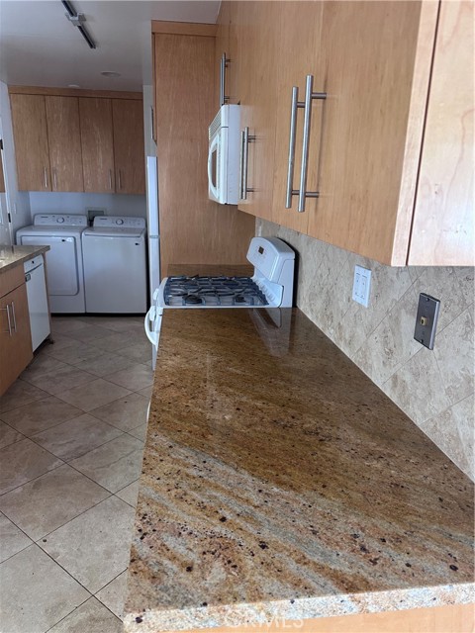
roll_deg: -1.9
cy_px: 316
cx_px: 238
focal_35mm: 24
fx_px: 439
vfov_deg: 71.6
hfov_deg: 56.8
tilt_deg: -15.4
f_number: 1.78
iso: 320
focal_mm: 6.86
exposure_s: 1/60
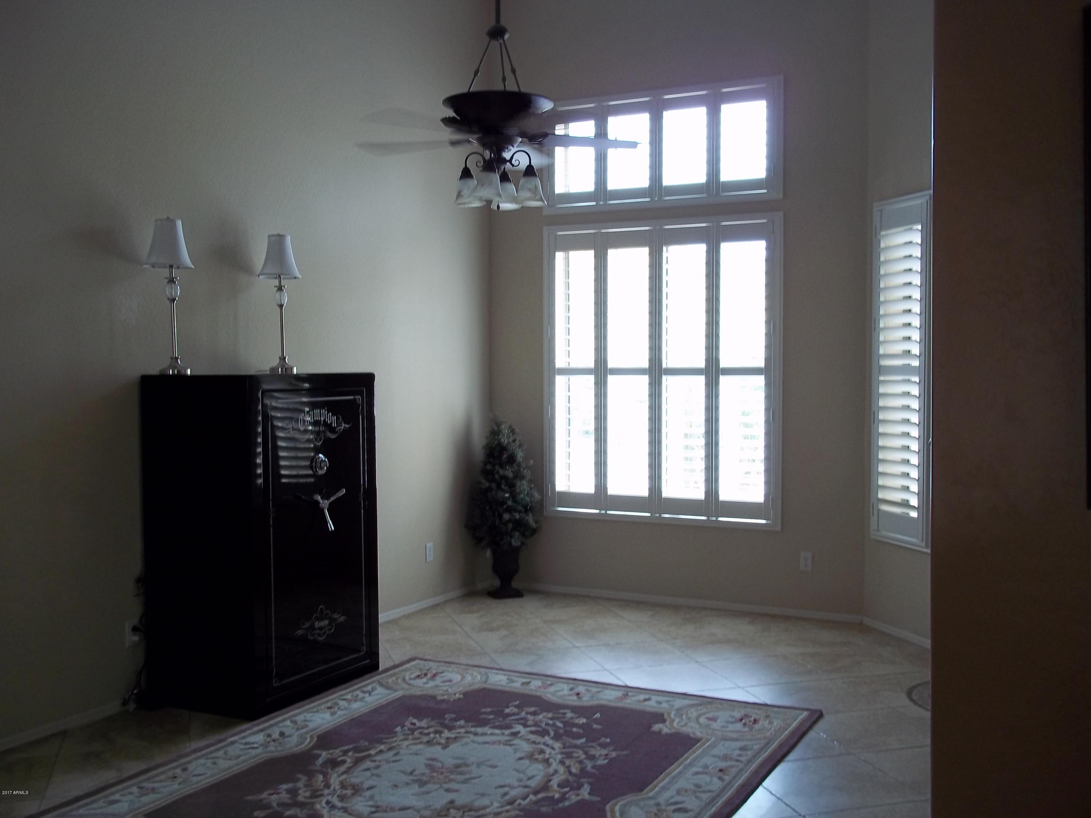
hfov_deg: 51.4
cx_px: 546
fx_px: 1135
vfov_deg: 39.7
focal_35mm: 36
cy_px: 409
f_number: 3.1
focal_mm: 6.5
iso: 80
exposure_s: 1/50
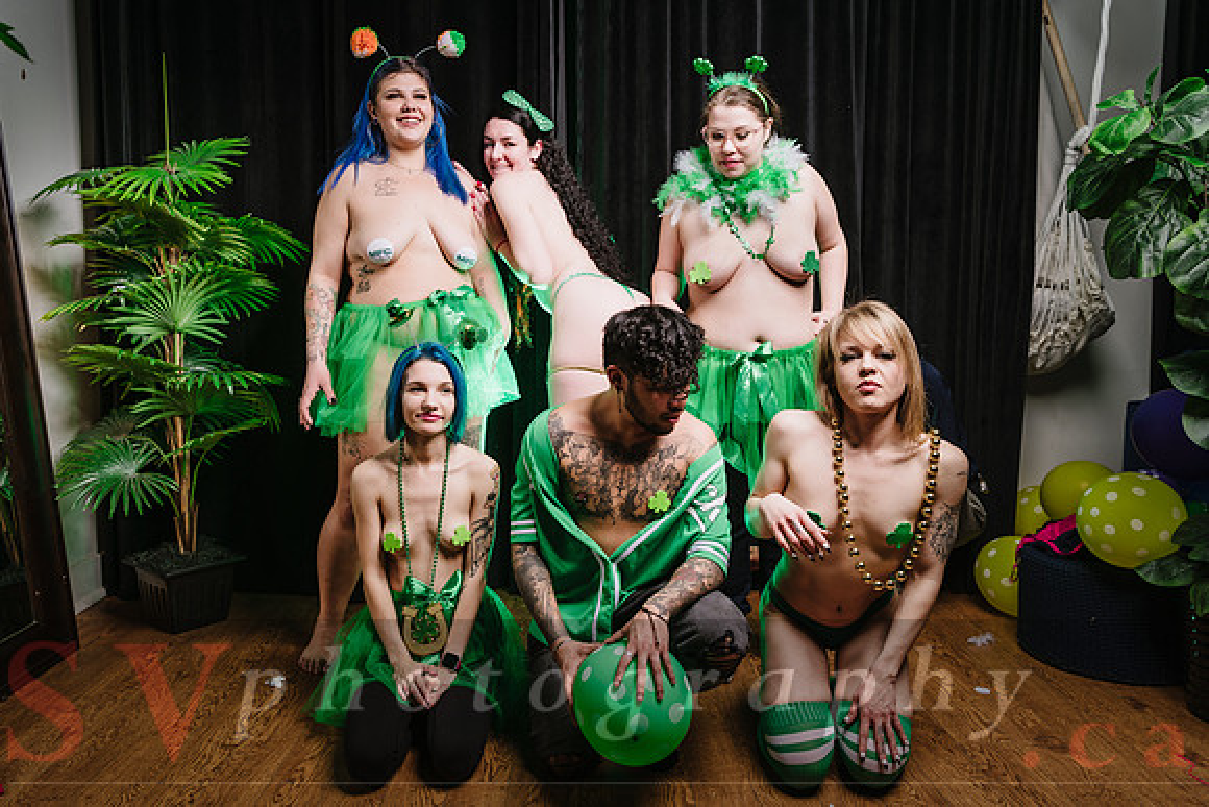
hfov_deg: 69.3
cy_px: 378
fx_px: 874
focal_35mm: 26
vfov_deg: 49.5
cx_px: 573
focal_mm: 24
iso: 64
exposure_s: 1/125
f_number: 4
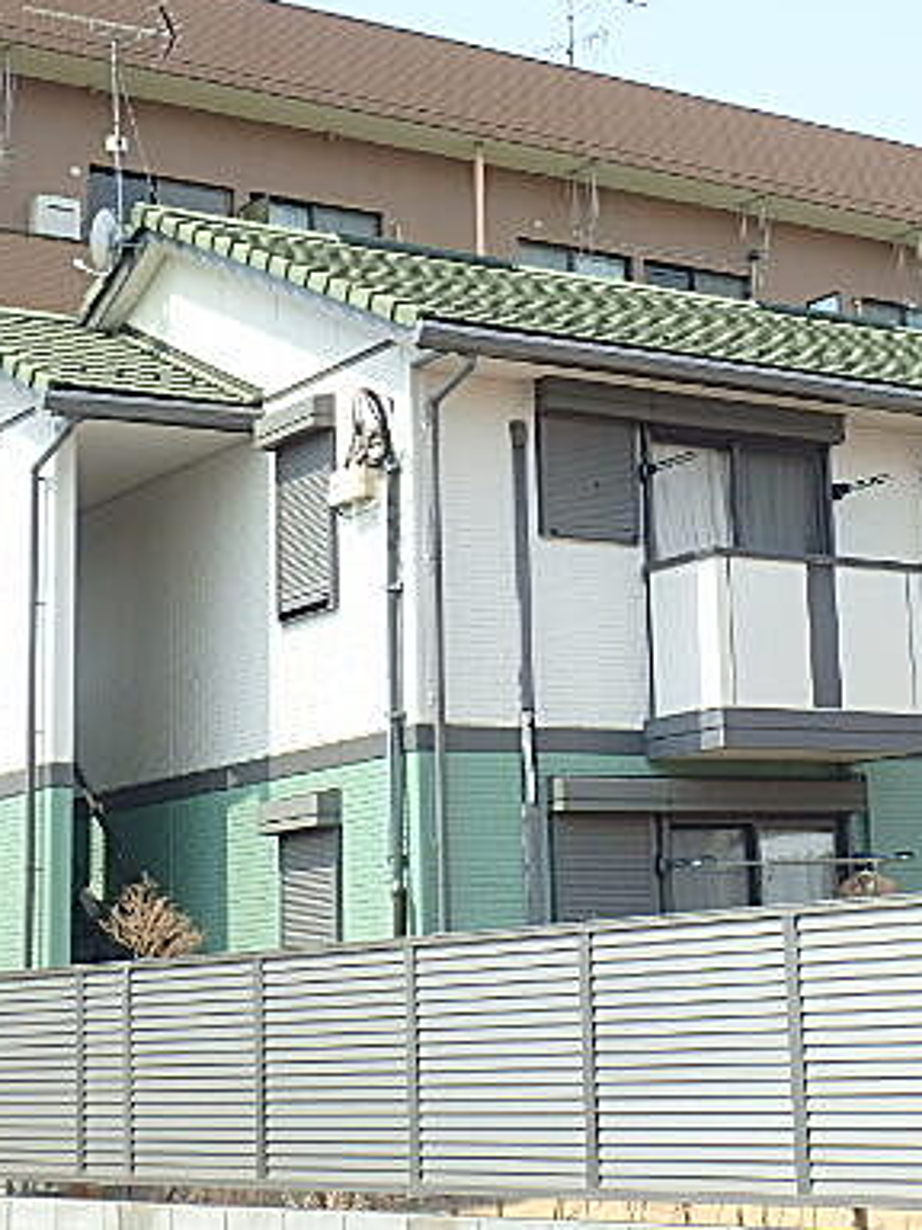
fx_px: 2308
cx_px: 752
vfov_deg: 29.7
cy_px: 474
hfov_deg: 22.3
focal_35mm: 65
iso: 125
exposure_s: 1/320
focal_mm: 6.9
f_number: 5.1
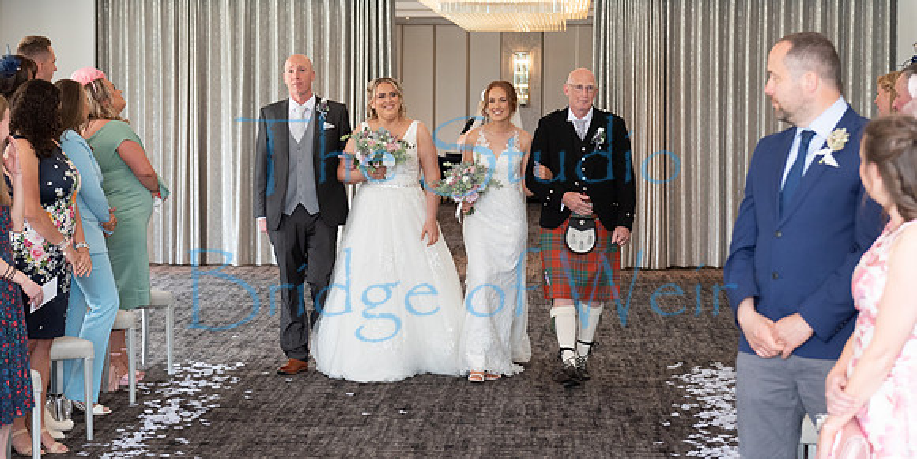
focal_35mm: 94
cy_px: 174
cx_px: 405
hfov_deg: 23.3
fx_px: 2218
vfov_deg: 11.8
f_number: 4
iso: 1250
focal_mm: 70
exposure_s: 1/200
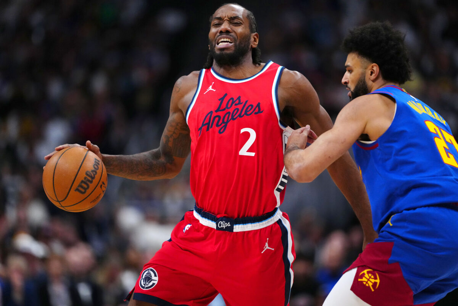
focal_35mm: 300
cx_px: 229
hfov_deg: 6.9
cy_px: 153
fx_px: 3816
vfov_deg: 4.6
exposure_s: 1/2500
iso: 5000
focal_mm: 300
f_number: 2.8
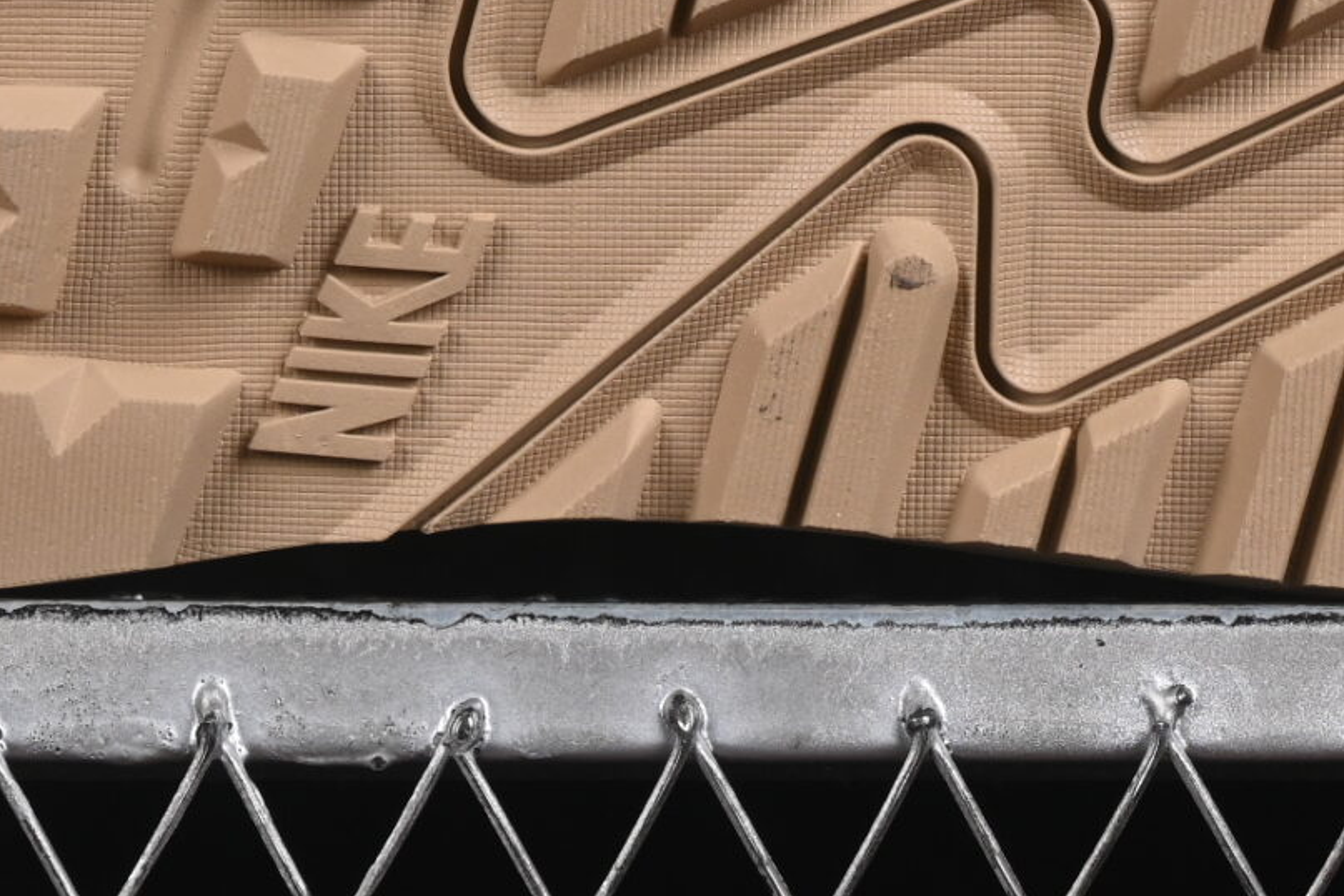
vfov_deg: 5.7
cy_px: -279
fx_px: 8885
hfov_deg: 8.6
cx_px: 546
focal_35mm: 238
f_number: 8
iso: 160
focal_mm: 50
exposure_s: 1/80
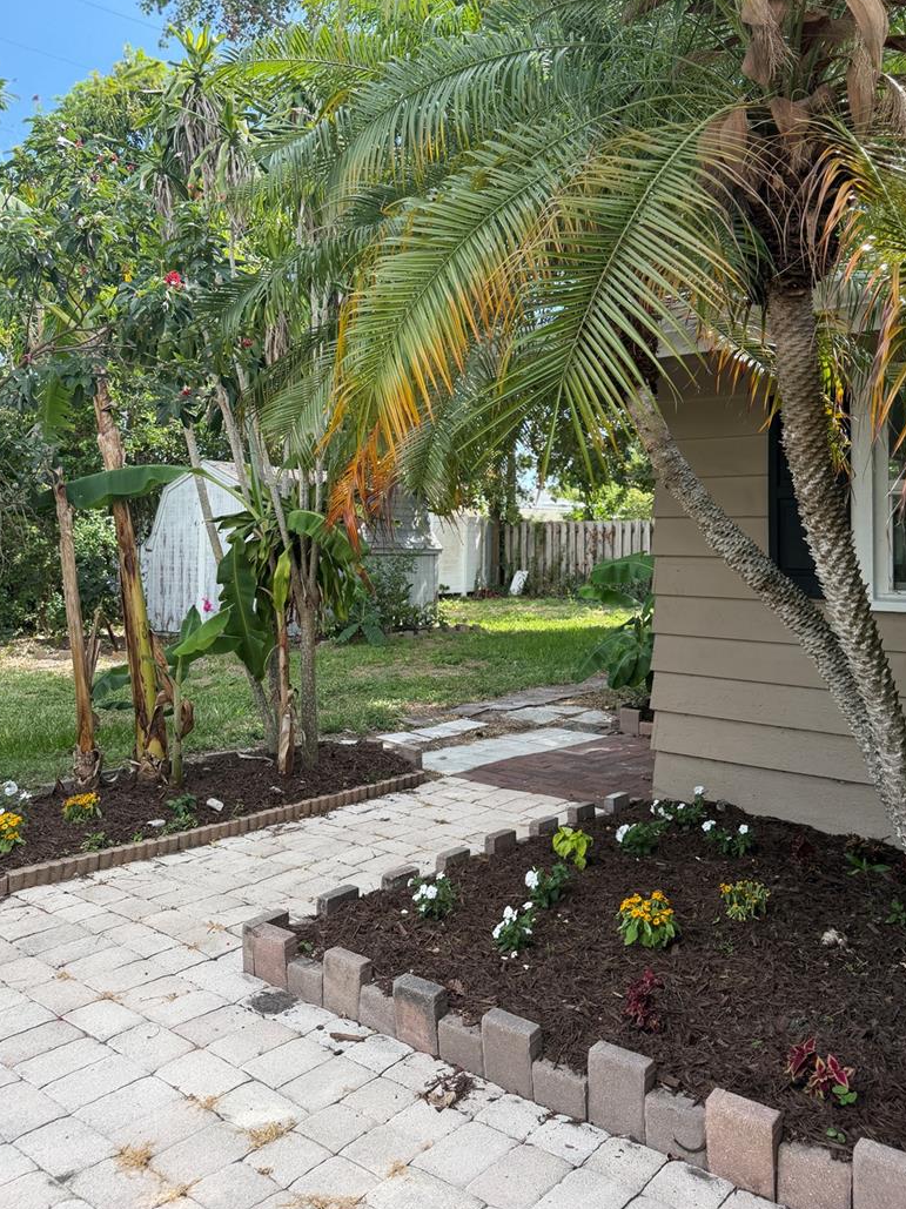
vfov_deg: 63.2
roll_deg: -0.8
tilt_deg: +1.1
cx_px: 472
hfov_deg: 49.7
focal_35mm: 28
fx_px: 978
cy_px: 517
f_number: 1.78
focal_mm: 6.76
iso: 100
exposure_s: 1/1314
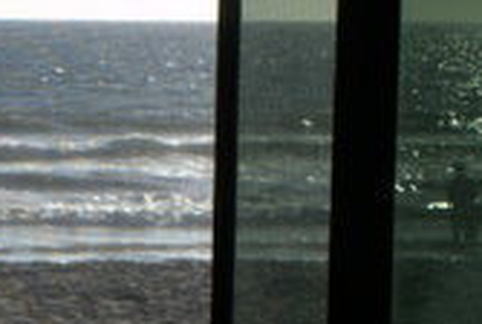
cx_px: 283
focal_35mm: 330
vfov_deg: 4.2
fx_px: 4426
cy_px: 284
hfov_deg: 6.2
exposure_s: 1/100
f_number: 13
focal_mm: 46
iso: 100
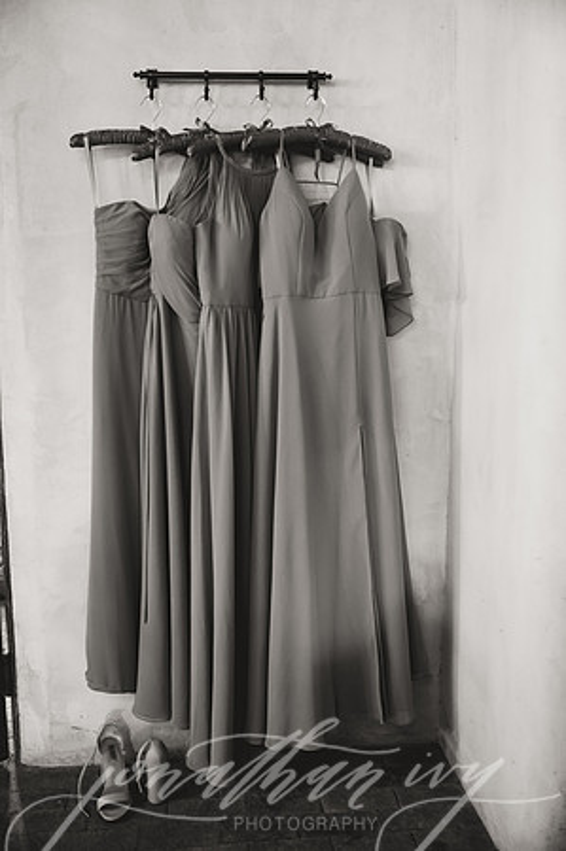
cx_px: 283
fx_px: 815
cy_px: 426
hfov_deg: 38.3
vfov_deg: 55.2
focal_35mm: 34
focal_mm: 34.5
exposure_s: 1/60
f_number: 2.8
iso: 1600
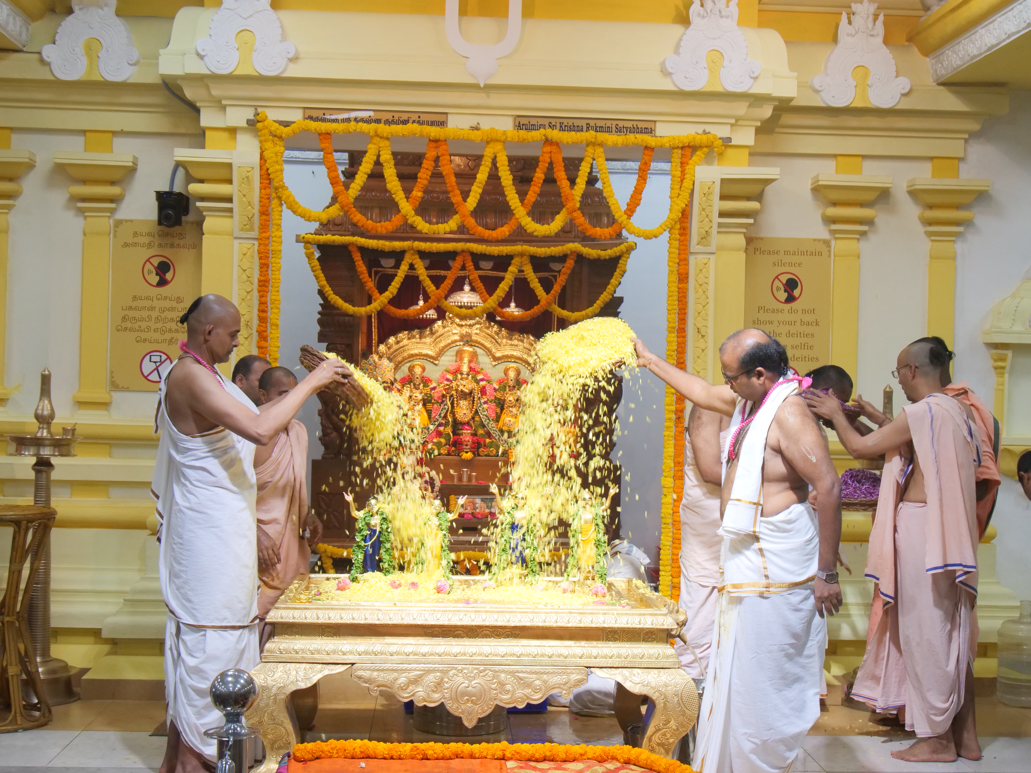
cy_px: 386
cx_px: 516
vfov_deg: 28.0
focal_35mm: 52
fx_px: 1549
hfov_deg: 36.8
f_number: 6.3
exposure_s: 1/125
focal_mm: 26
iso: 1600
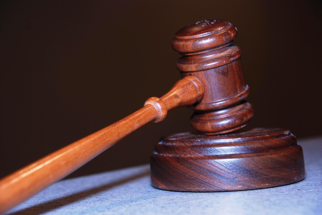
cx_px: 161
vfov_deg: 14.1
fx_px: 873
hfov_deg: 20.9
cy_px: 108
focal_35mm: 98
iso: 200
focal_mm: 65
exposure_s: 1/60
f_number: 5.3
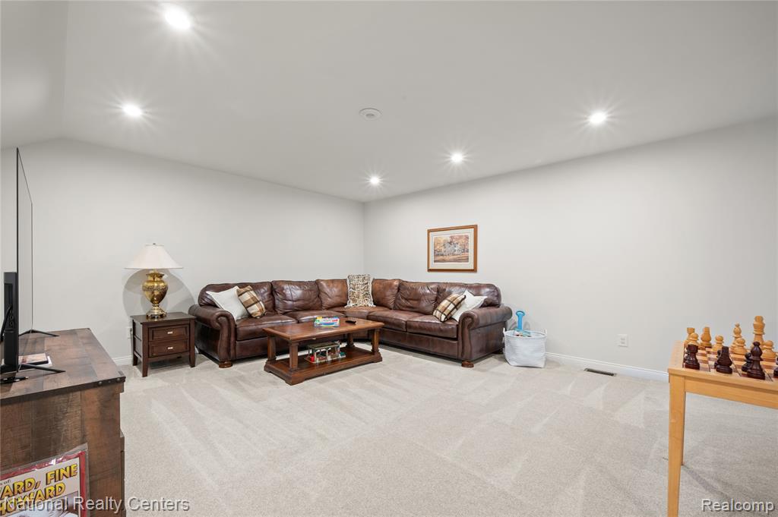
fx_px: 302
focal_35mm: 14
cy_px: 258
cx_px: 389
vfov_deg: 81.1
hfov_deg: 104.3
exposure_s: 4
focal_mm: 14
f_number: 11
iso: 100
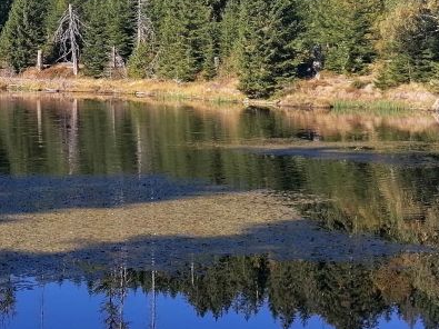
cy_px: 59
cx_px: 26
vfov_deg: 17.8
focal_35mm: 82
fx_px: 1040
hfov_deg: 23.1
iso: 50
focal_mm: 4.75
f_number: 1.8
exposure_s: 1/840
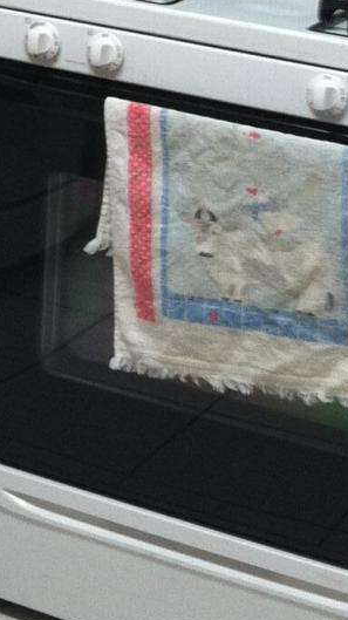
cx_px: -274
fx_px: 2366
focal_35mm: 144
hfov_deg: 8.1
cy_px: -321
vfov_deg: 14.0
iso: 80
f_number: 2.8
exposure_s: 1/15
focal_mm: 3.85
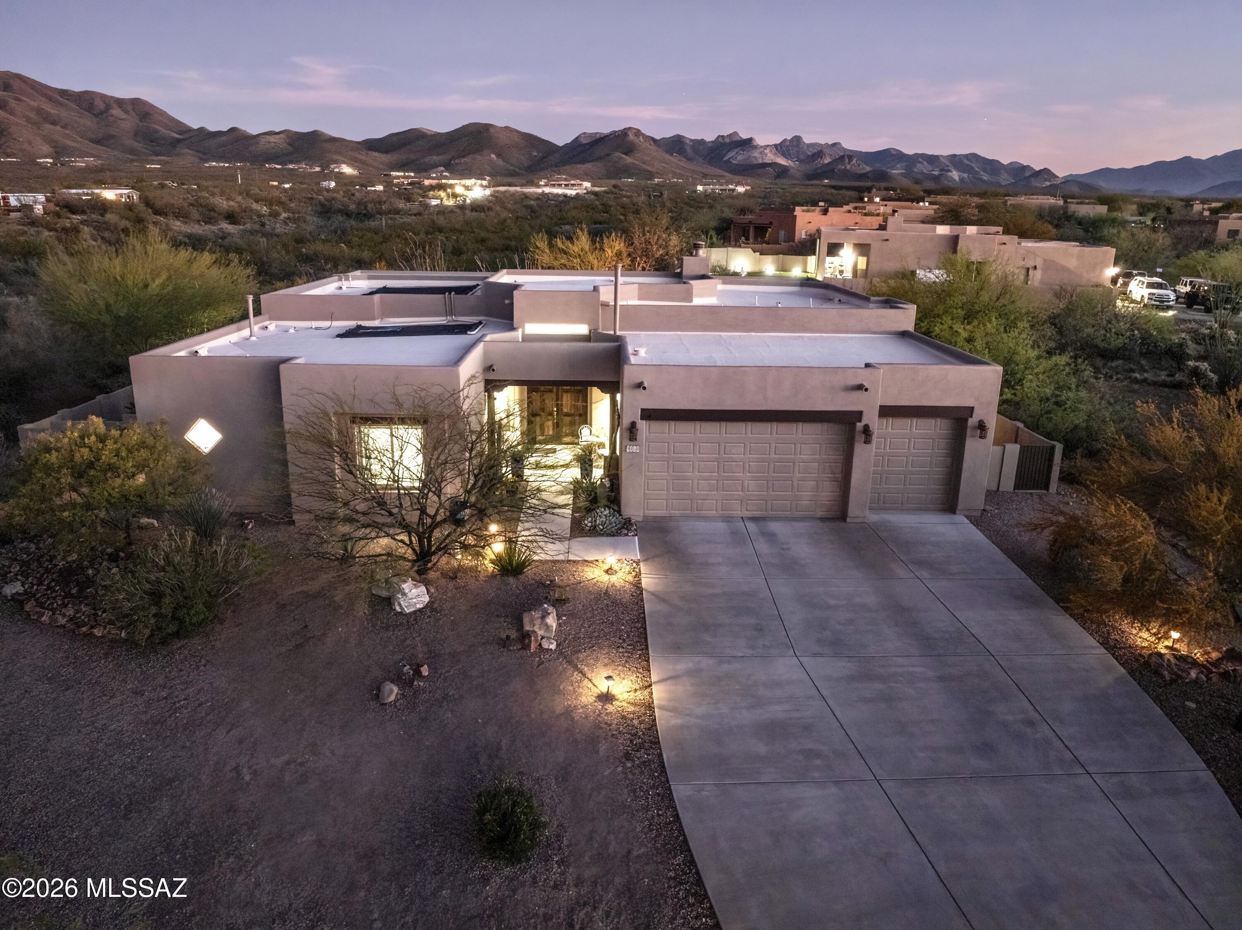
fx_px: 861
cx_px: 621
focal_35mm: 24
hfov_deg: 71.6
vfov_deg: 56.8
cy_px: 465
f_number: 2.8
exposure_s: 1/2
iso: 800
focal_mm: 12.29
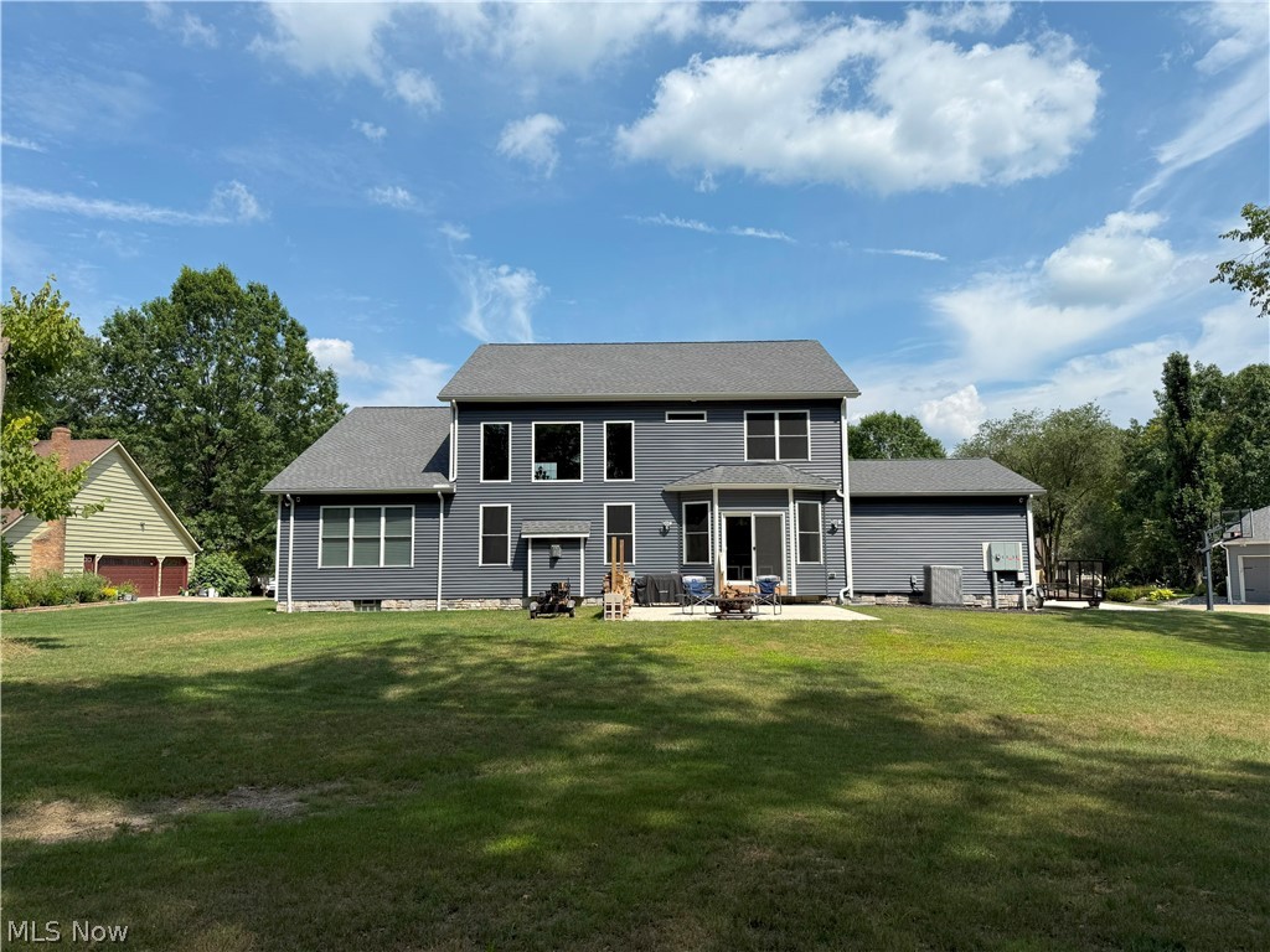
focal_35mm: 24
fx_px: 881
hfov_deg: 71.6
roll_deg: +0.3
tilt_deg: +6.8
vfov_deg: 56.8
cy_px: 476
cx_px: 635
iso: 80
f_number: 1.78
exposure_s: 1/4975
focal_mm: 6.76
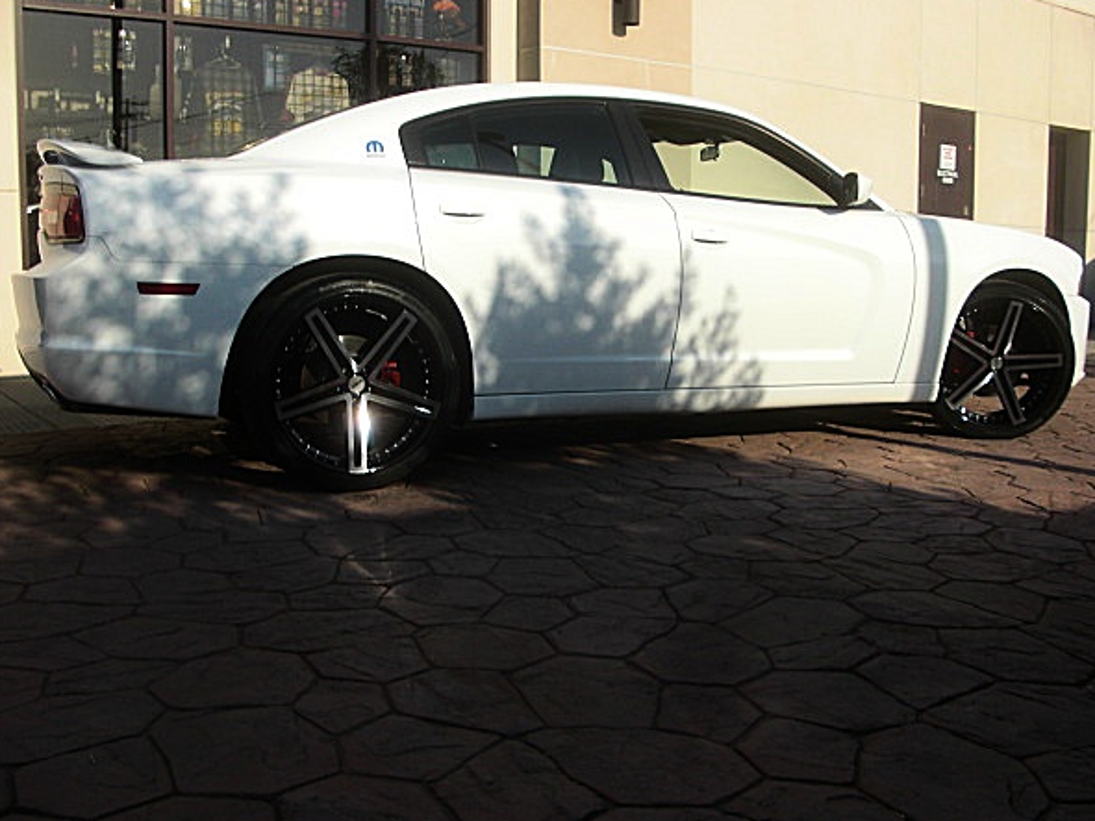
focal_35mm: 39
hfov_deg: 47.9
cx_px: 567
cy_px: 402
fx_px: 1233
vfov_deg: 36.8
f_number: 7.9
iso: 50
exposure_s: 1/160
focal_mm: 6.3
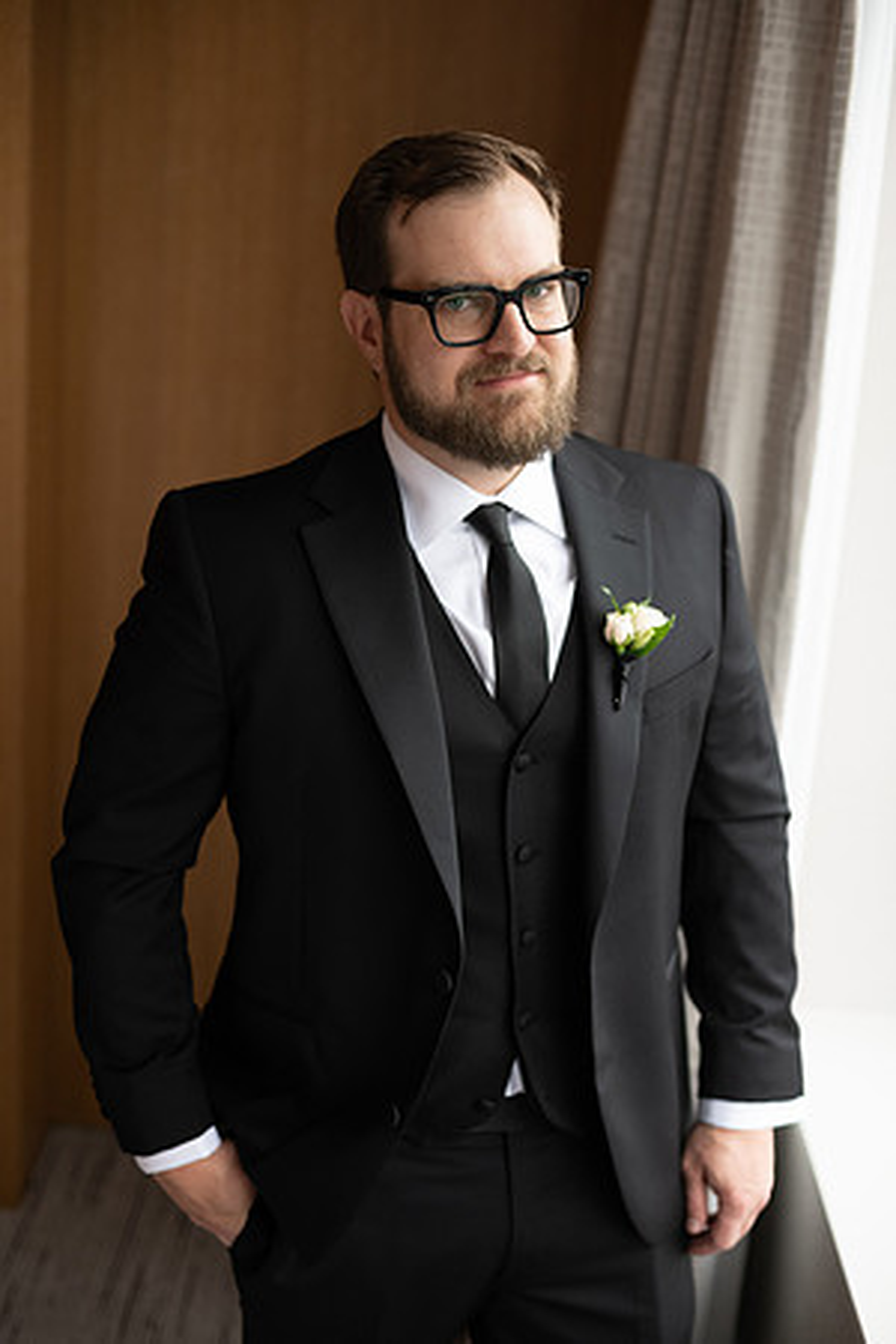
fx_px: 1867
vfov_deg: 39.6
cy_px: 672
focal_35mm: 50
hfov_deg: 27.0
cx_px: 448
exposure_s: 1/200
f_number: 2.8
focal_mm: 50
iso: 1250
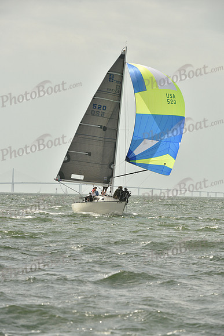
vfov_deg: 7.6
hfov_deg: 5.1
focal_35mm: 270
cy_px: 168
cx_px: 112
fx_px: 2518
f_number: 10
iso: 400
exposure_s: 1/1250
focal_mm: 270
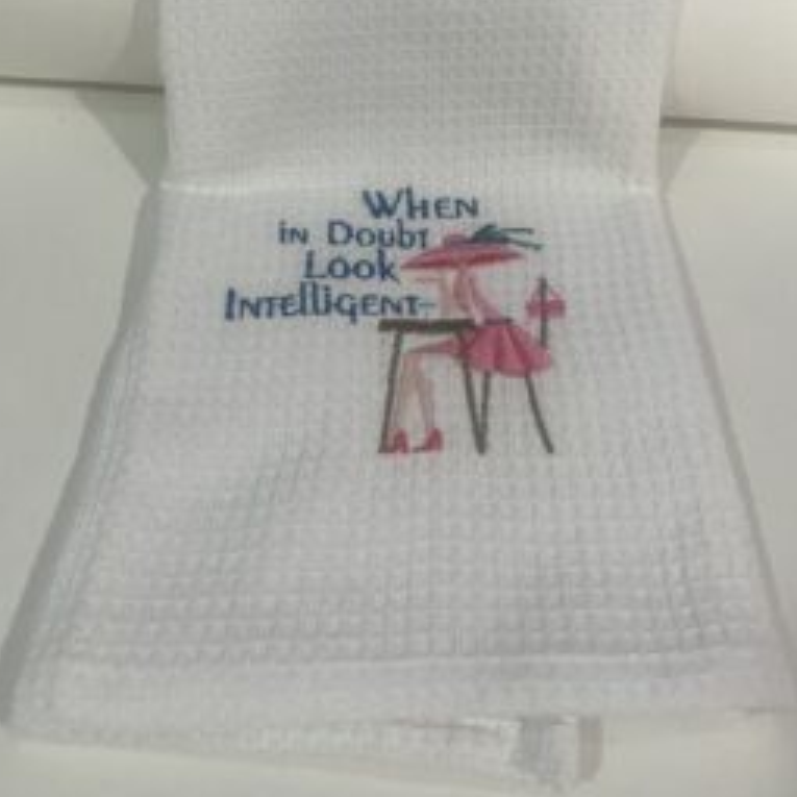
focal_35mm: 36
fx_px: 938
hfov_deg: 46.0
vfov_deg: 44.6
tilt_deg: -48.3
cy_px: 203
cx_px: 369
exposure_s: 1/60
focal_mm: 5.1
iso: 100
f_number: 1.6
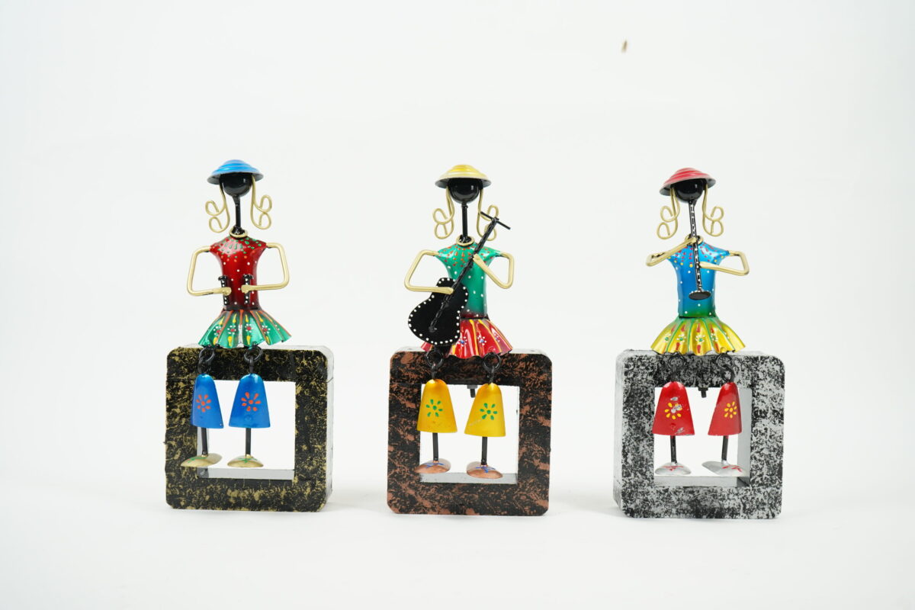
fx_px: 1194
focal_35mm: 47
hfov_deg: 41.9
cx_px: 458
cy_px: 305
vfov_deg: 28.6
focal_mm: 47
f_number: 6.3
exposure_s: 1/320
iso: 1250
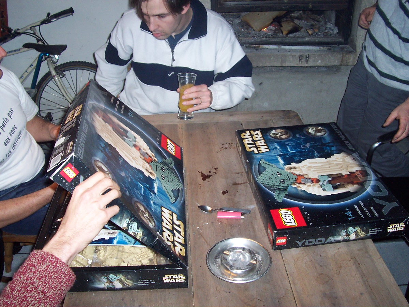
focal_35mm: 37
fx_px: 437
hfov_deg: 50.1
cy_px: 154
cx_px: 204
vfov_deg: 38.7
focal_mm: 5.6
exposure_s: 1/60
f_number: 2.8
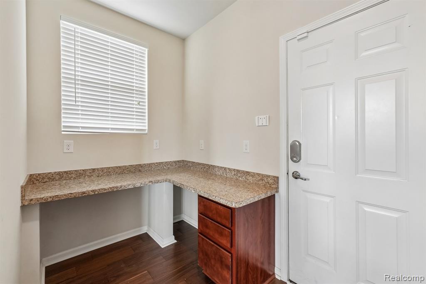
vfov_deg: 77.3
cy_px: 142
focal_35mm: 15
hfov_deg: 100.4
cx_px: 213
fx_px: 177
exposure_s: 1/10
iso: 400
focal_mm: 10
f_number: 8
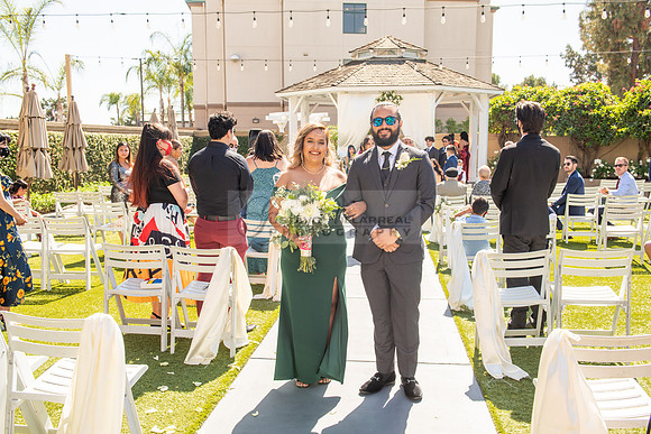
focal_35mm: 34
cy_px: 217
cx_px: 326
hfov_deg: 55.5
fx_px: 619
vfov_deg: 38.7
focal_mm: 32
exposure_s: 1/250
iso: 100
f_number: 6.3
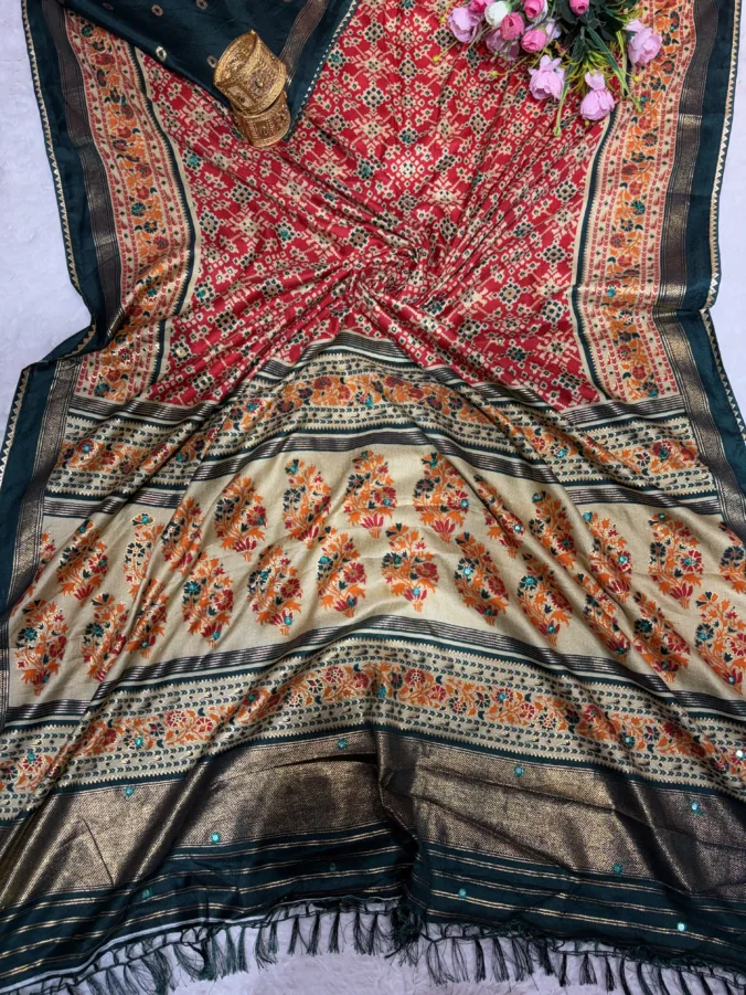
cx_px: 373
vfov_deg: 67.3
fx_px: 747
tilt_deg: -77.6
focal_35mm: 26
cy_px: 498
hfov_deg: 53.1
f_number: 1.6
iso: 32
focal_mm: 5.96
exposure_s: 1/100
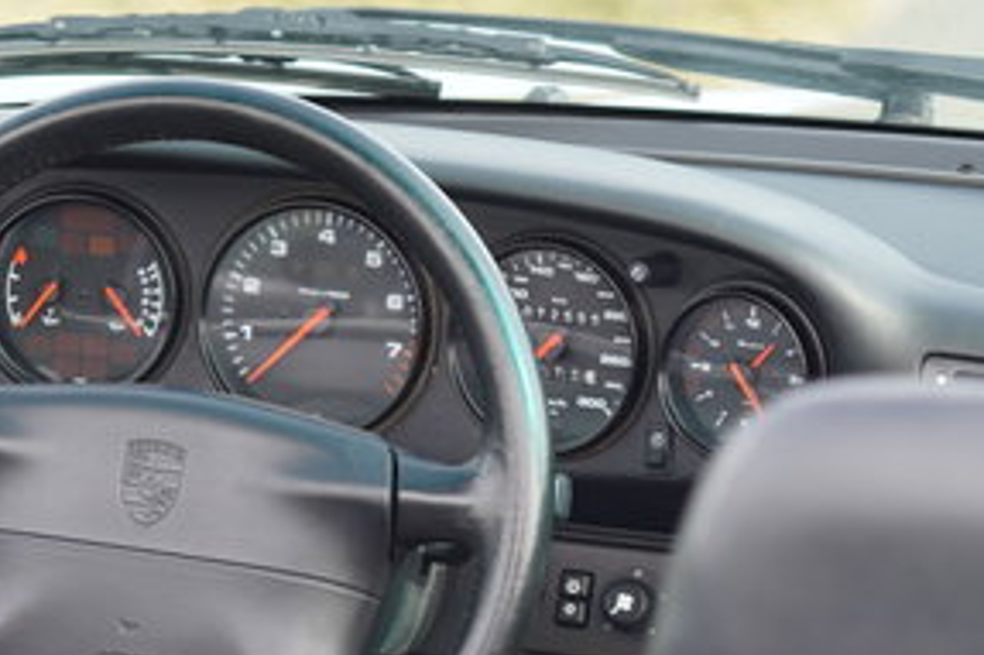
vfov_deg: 6.4
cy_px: 453
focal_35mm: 214
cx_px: 242
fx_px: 5846
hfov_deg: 9.6
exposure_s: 1/100
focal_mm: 80
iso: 100
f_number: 4
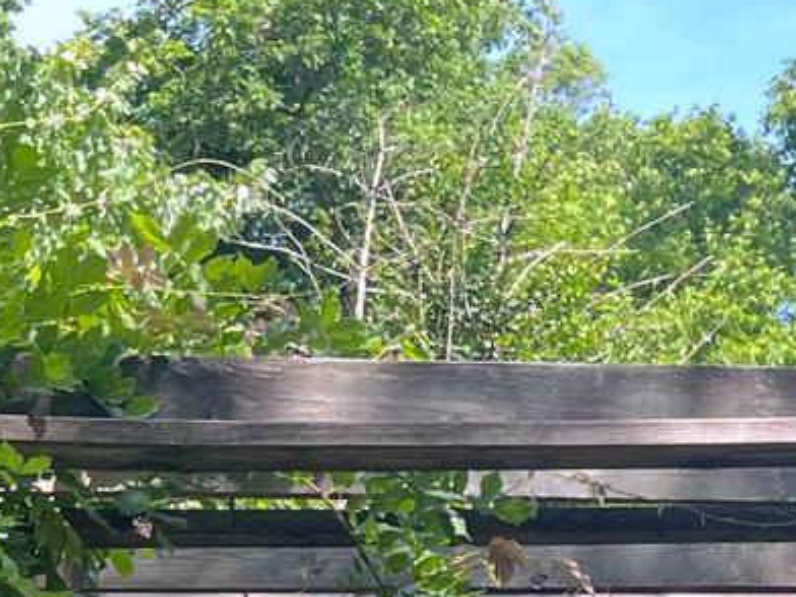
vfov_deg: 10.6
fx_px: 3127
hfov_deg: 14.0
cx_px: -219
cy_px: 851
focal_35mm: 136
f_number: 1.6
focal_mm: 5.1
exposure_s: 1/257
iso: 40
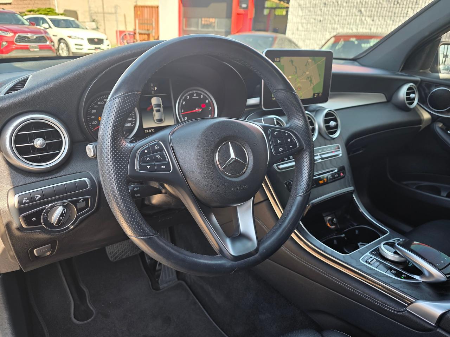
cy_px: 168
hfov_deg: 73.9
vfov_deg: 58.9
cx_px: 225
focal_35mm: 23
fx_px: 299
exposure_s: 1/52.5
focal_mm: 6.3
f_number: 1.7
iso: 20
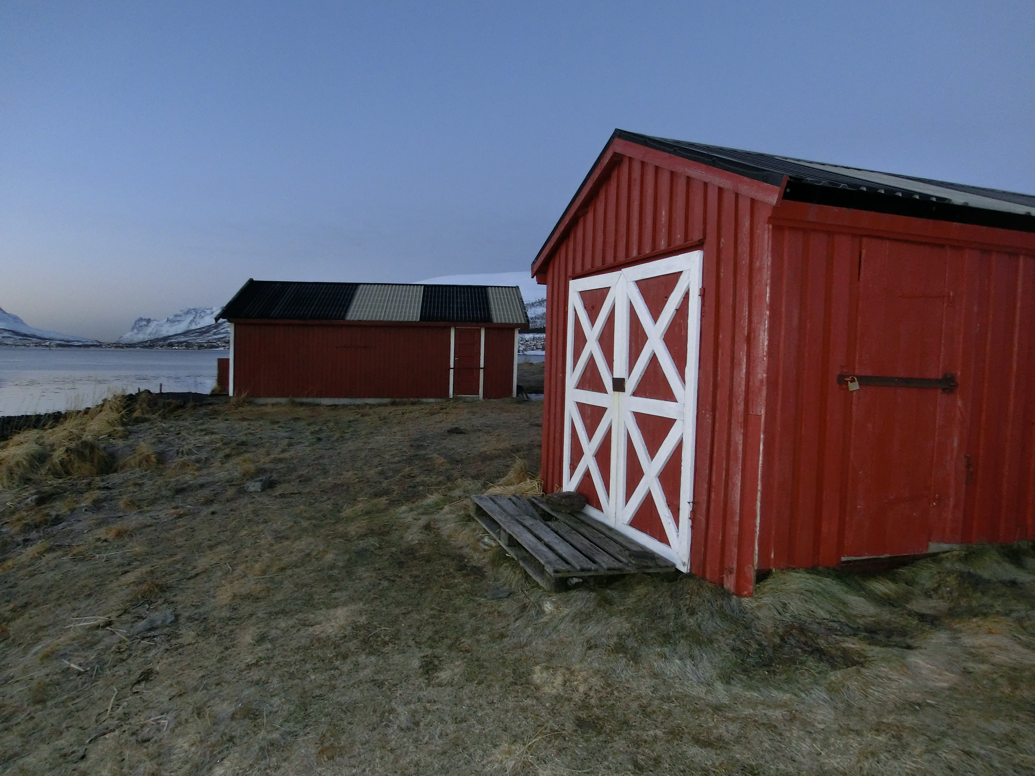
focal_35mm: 24
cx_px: 518
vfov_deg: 56.8
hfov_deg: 71.6
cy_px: 388
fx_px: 718
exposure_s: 1/60
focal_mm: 4.24
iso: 400
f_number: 3
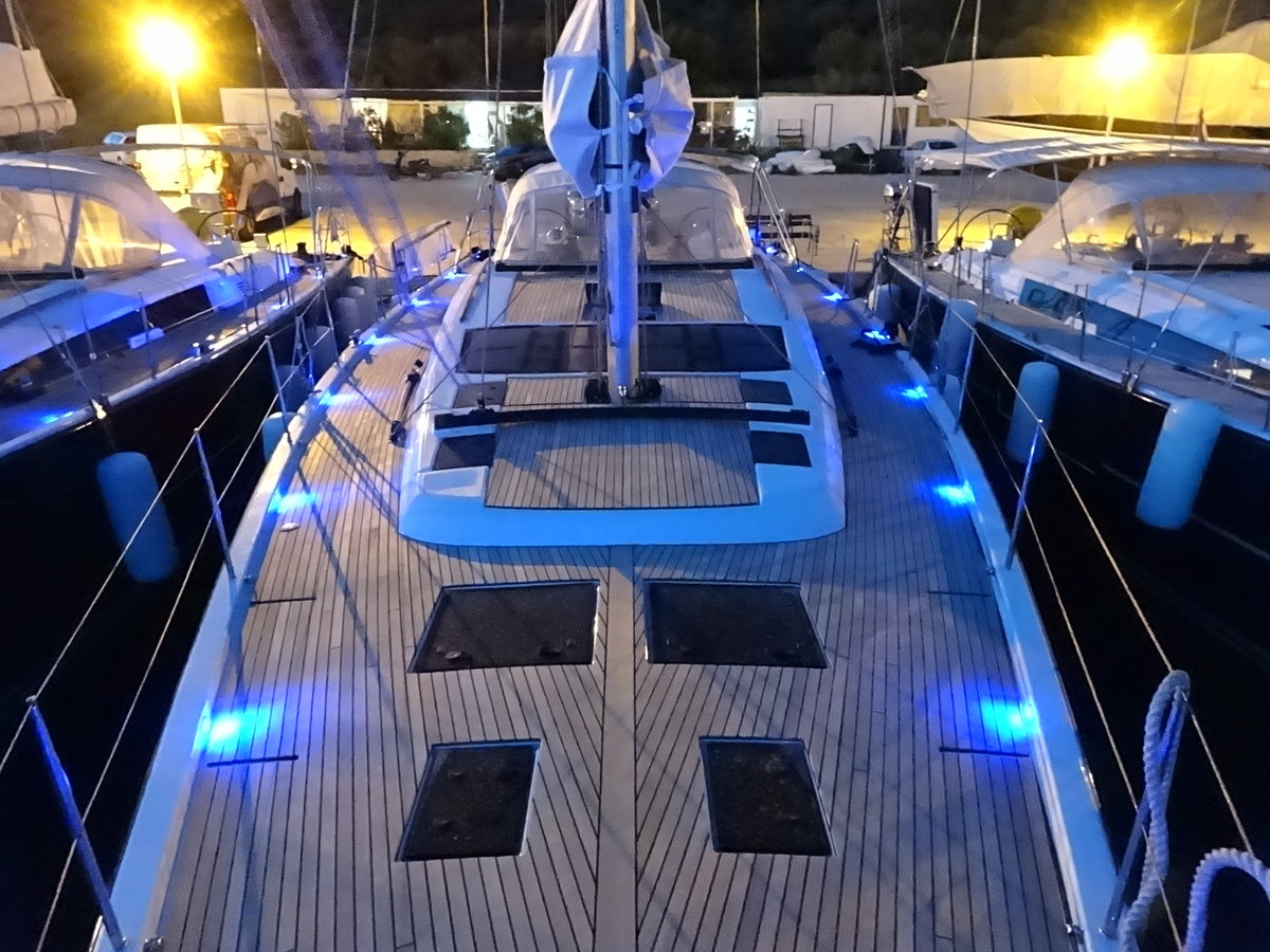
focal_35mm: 24
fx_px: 881
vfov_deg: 56.8
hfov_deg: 71.6
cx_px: 635
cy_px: 476
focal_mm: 4.1
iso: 6400
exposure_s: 1/4
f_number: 3.5
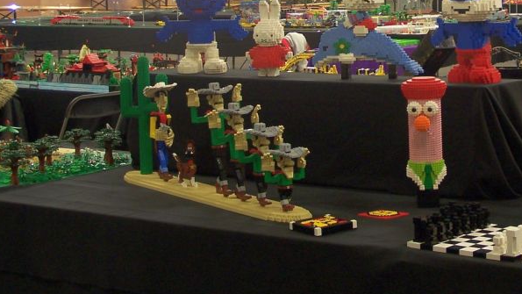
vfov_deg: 11.5
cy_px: 19
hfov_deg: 20.1
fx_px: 1454
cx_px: 426
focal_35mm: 105
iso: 80
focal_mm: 9.3
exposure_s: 1/2
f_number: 3.1
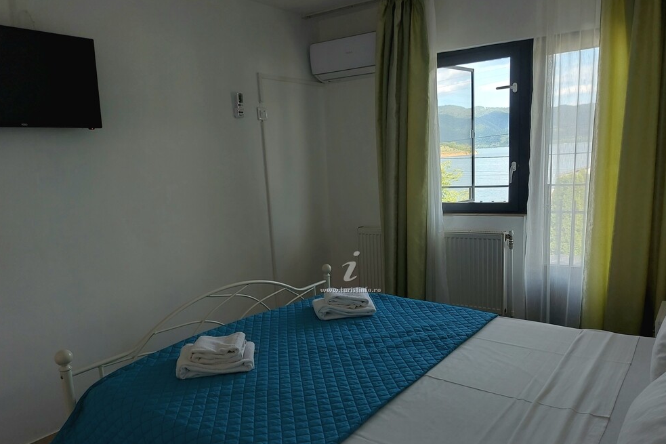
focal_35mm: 26
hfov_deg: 69.4
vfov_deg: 49.3
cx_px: 338
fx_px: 481
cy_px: 258
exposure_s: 1/233
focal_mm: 5.23
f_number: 1.8
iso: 32
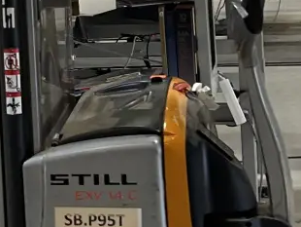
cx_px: -27
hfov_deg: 12.1
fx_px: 1401
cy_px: -10
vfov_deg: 9.2
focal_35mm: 161
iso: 125
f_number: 1.5
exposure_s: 1/109
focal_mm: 5.7
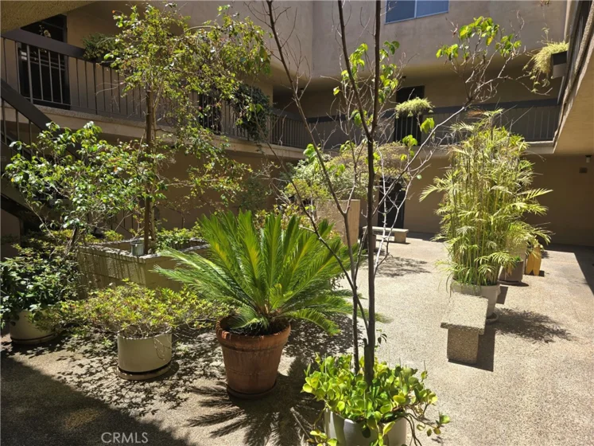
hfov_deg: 73.9
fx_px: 395
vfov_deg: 58.9
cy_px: 223
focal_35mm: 23
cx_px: 297
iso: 12
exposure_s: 1/406
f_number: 1.7
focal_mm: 6.3
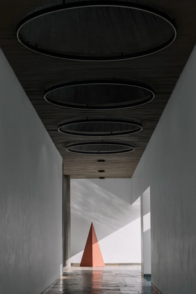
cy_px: 147
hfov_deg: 19.4
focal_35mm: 70
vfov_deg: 28.8
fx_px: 572
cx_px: 98
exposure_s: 1/20
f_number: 10
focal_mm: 70
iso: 100
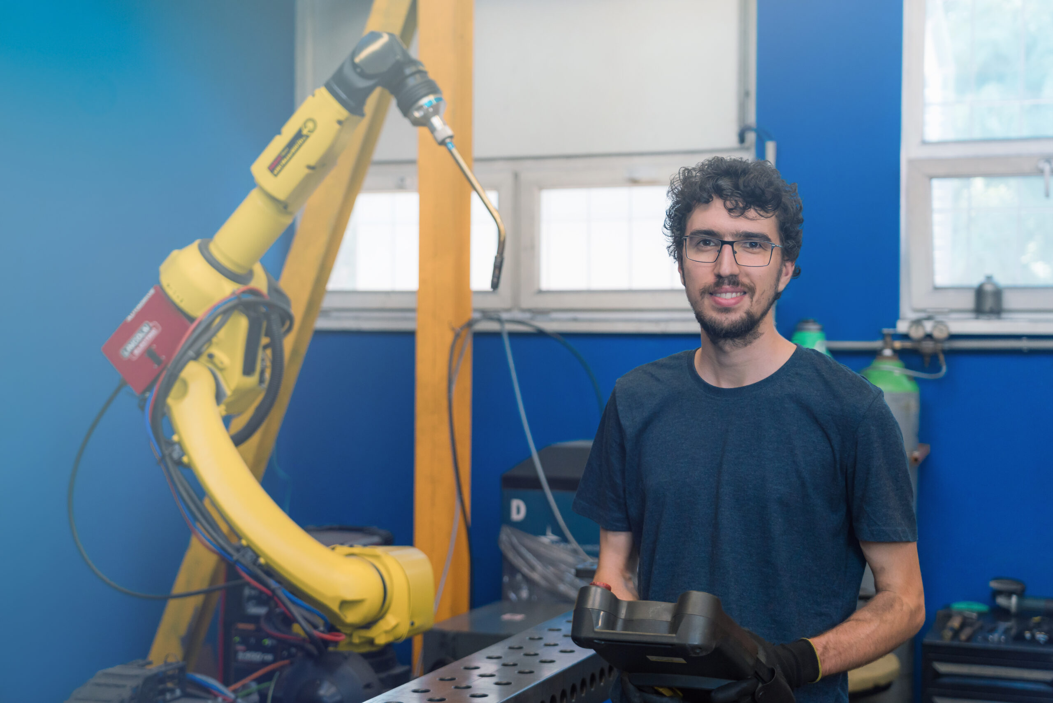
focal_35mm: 56
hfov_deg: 35.6
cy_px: 352
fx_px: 1638
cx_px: 526
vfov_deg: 24.2
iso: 2000
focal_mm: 56
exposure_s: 1/250
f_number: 4
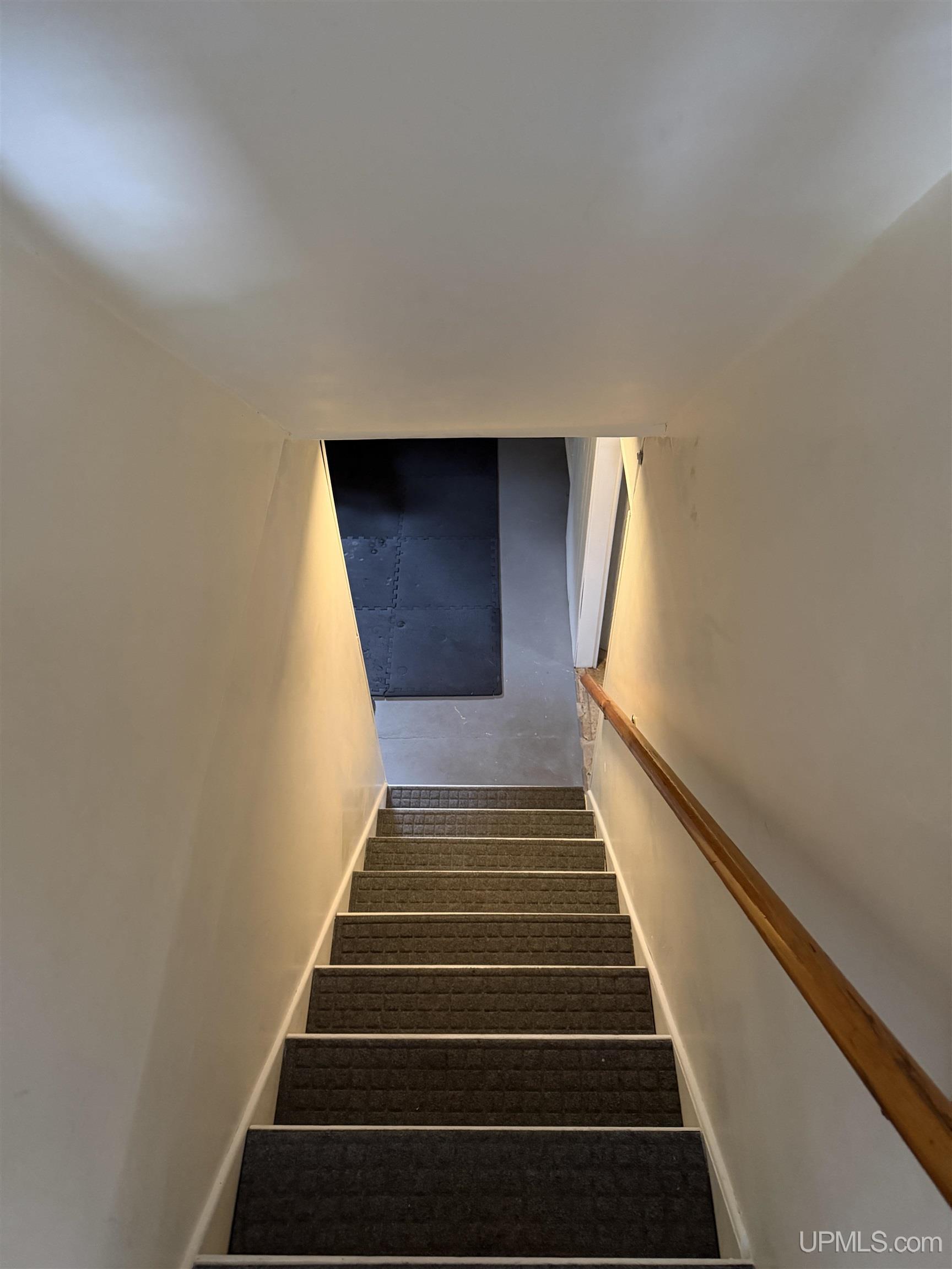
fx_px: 880
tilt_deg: -50.7
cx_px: 476
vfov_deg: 71.6
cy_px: 634
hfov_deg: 56.8
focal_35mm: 24
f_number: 1.78
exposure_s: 1/38
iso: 1000
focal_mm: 6.76
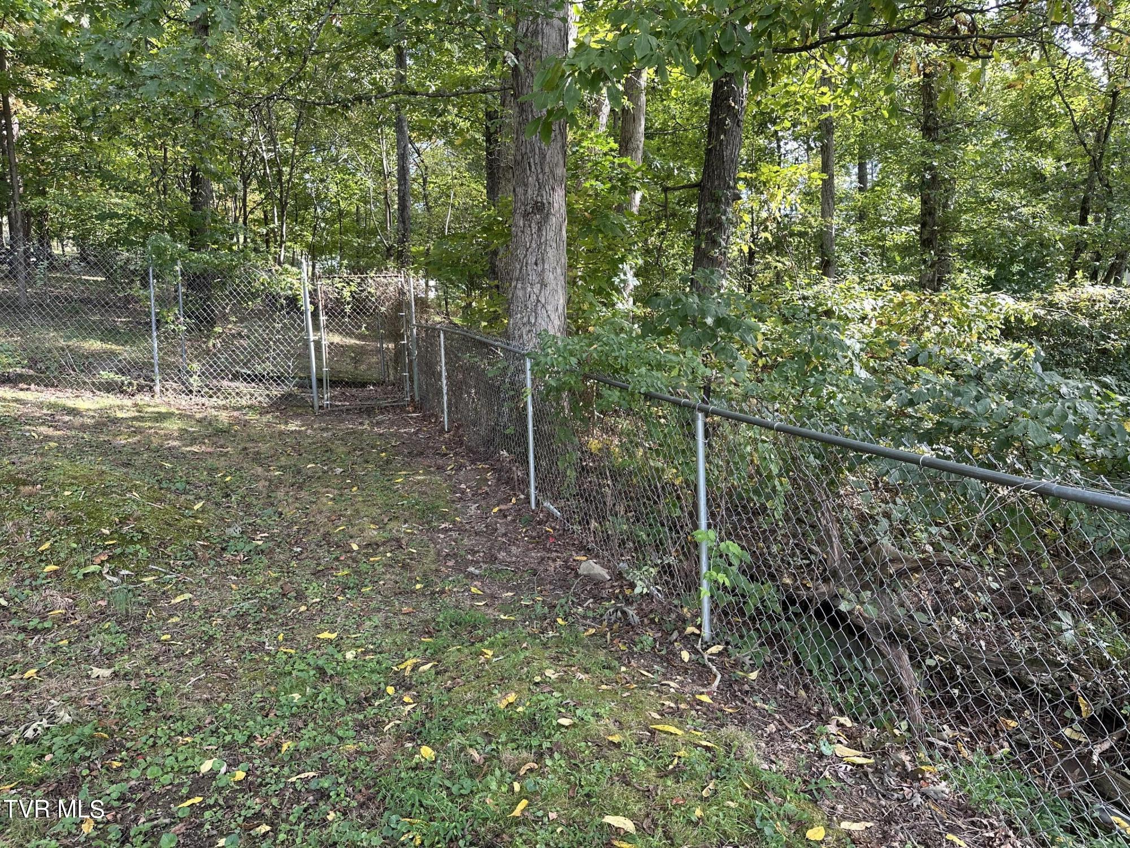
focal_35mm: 24
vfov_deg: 56.8
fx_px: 783
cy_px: 424
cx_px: 565
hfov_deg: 71.6
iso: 64
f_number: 1.78
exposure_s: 1/121
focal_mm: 6.86
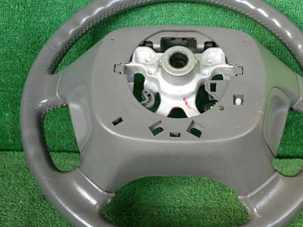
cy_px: 122
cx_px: 173
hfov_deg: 37.4
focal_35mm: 51
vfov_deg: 28.5
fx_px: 446
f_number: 2.7
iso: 320
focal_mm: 6.83
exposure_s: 1/125
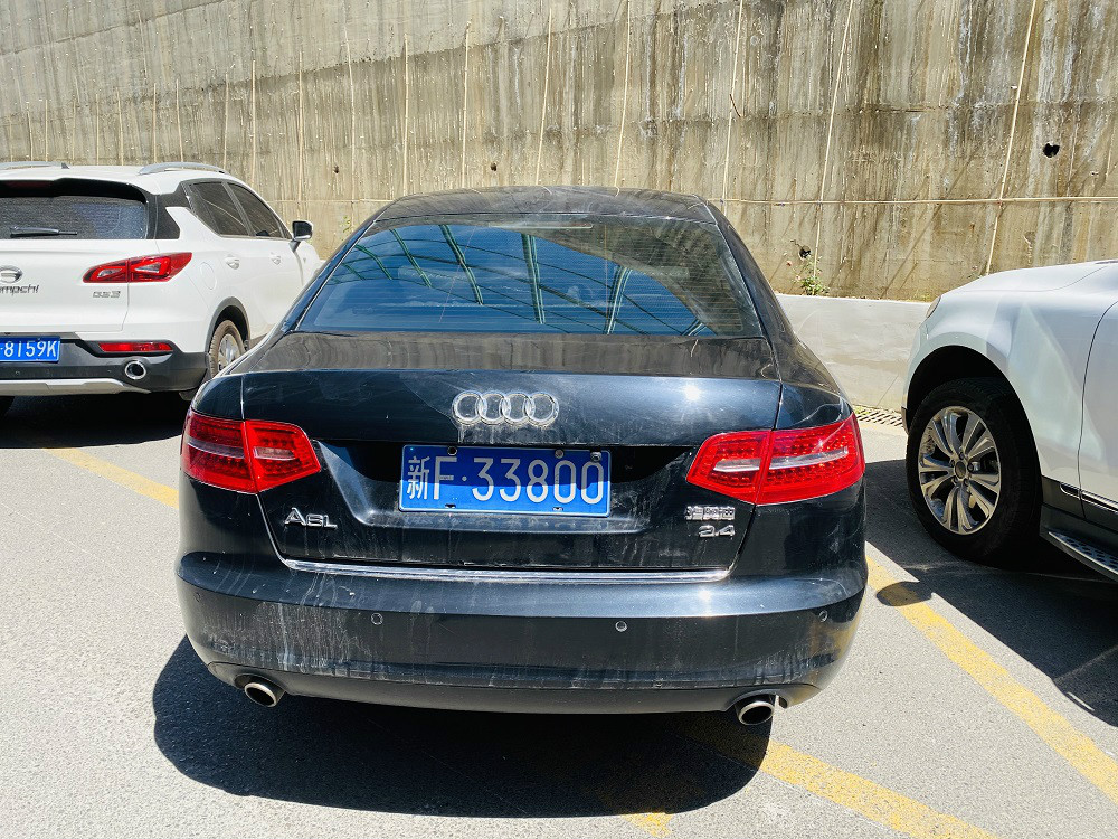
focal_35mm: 26
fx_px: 840
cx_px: 559
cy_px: 420
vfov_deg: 53.1
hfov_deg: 67.3
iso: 32
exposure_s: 1/1245
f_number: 1.8
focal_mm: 4.25
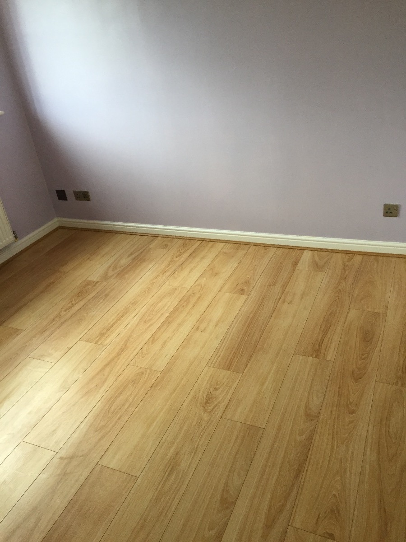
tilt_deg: -29.5
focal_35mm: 29
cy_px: 271
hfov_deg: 48.2
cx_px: 203
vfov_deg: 61.7
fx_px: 454
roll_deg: +7.7
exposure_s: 1/33
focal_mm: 4.15
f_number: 2.2
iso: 64
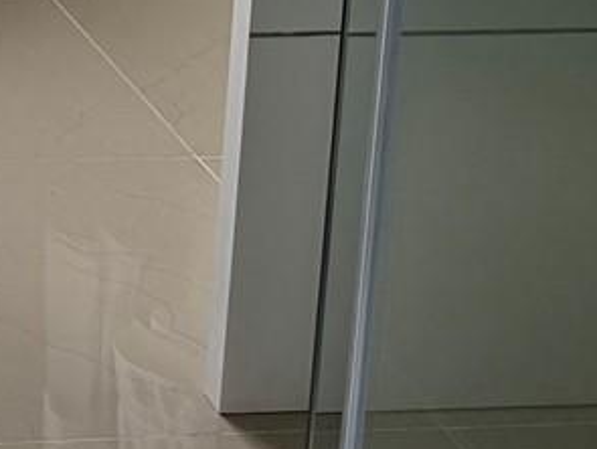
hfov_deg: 13.4
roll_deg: -0.3
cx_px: -532
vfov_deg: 10.4
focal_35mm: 130
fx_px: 2245
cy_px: -479
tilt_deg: -11.8
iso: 64
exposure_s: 1/166
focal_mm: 6.76
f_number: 1.78
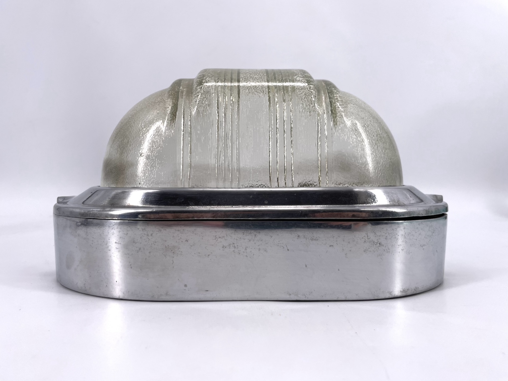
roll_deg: +0.4
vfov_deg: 53.1
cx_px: 254
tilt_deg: -0.8
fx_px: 382
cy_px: 190
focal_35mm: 26
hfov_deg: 67.3
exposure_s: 1/694
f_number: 1.6
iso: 32
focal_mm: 4.2
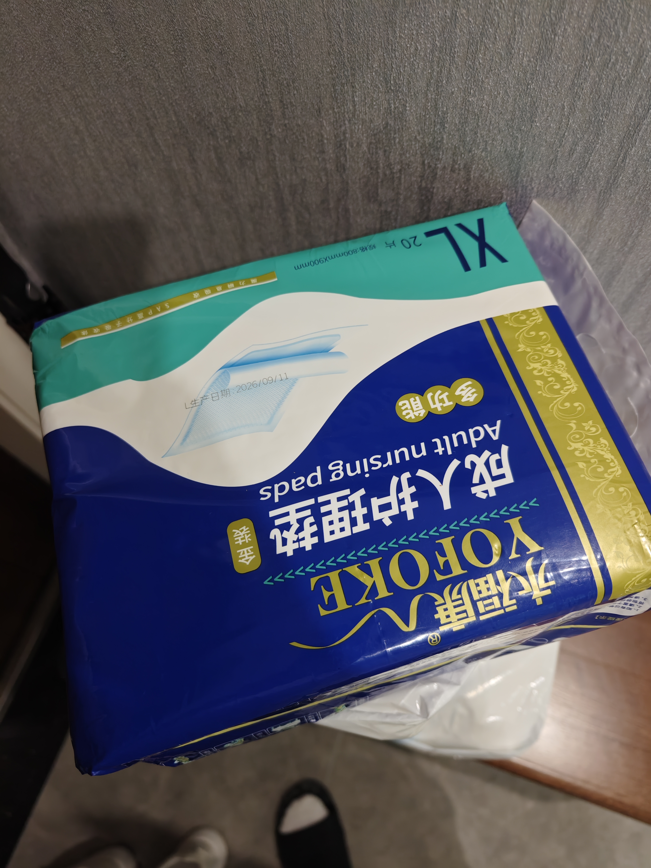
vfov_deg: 73.9
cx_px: 326
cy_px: 434
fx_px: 577
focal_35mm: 23
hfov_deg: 58.9
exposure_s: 1/50
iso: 520
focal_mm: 8.67
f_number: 1.75
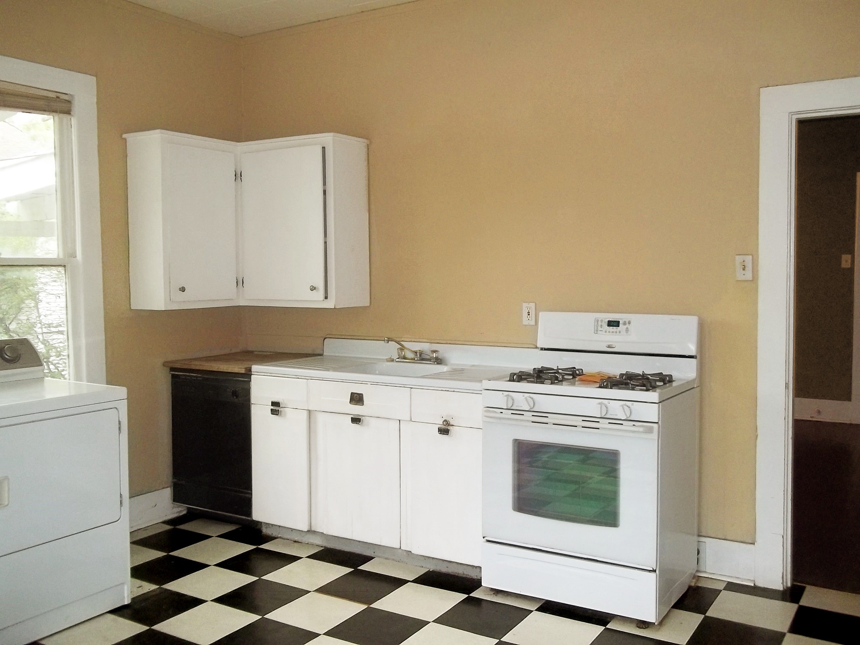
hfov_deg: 56.8
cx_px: 430
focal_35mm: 32
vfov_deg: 44.2
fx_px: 795
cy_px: 322
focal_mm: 5.7
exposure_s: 1/60
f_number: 2.9
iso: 160
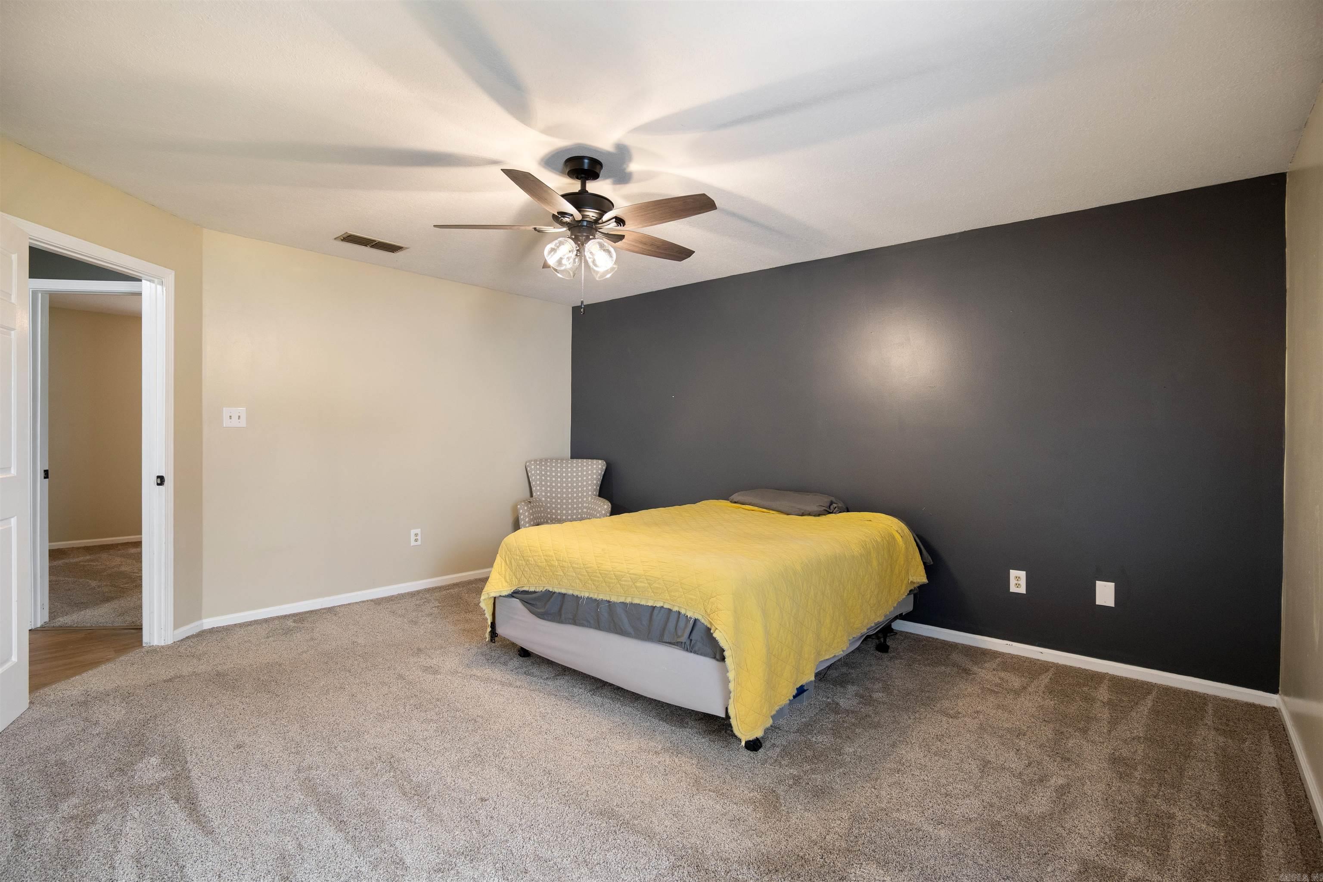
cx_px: 662
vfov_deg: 73.7
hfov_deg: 96.7
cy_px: 441
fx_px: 588
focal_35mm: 16
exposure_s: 1/13
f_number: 5.6
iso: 1250
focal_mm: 16
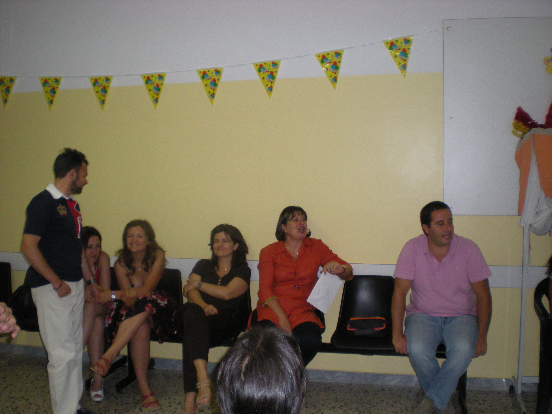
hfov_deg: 49.0
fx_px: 606
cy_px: 207
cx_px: 276
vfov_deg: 37.7
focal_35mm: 38
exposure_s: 1/60
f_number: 3.1
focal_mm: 6.3
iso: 229
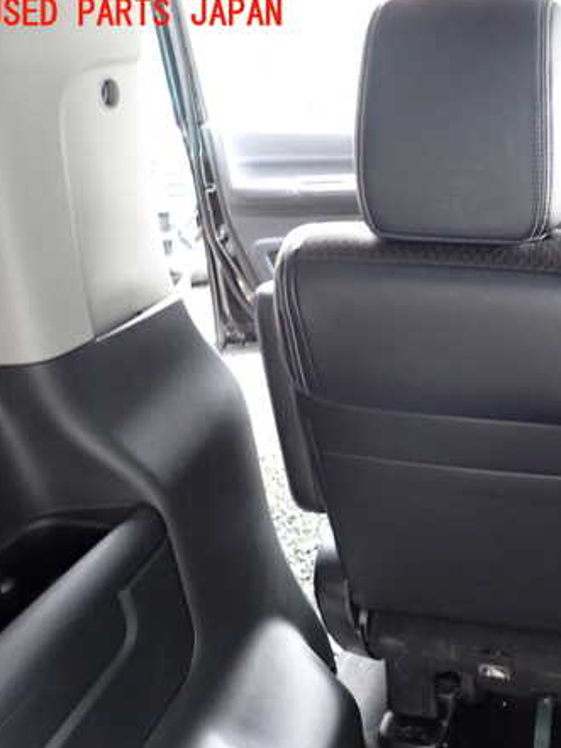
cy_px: 375
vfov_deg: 53.9
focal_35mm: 34
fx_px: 734
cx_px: 483
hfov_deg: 39.4
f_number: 2
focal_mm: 4.5
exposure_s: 1/30
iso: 320
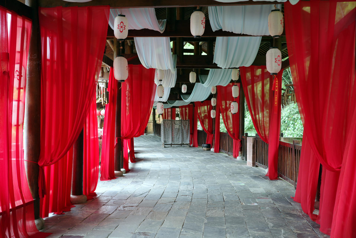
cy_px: 119
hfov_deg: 48.5
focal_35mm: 40
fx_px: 396
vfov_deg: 33.4
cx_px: 178
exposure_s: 1/50
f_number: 2.8
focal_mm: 26
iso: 200
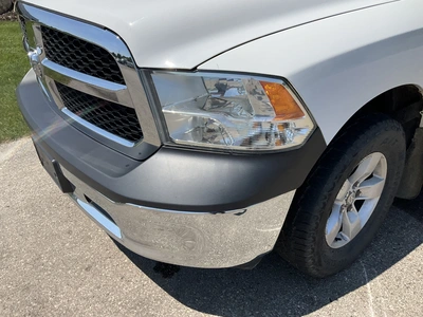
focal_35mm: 29
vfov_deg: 48.2
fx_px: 354
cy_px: 158
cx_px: 212
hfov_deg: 61.7
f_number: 1.8
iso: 25
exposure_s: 1/2427
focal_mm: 3
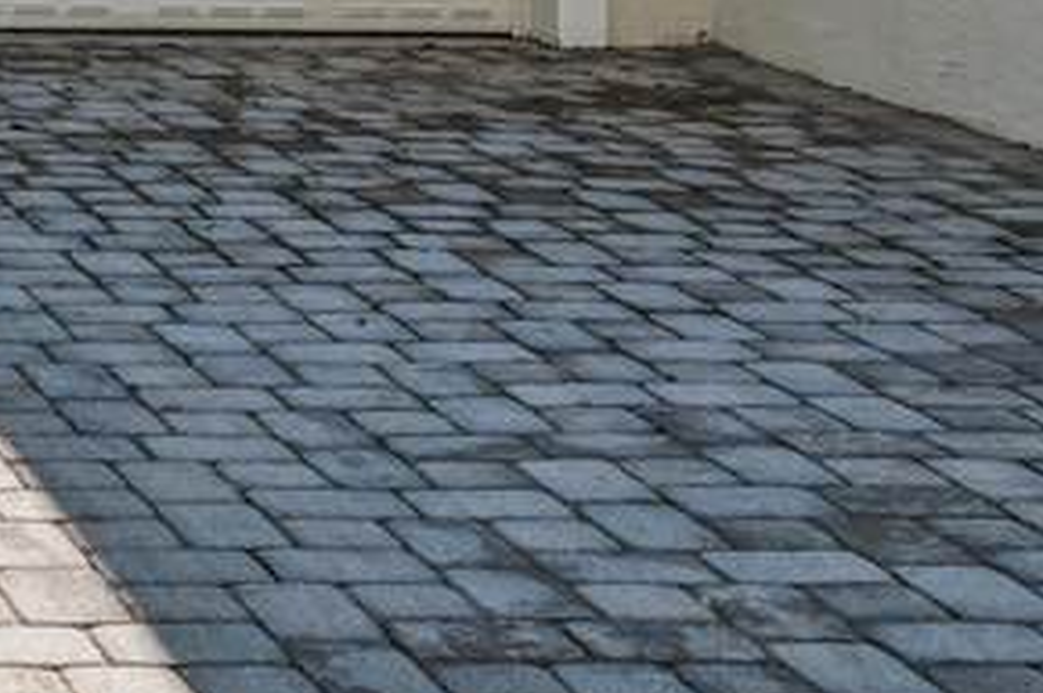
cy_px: -720
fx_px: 2952
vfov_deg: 11.9
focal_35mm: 102
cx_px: -794
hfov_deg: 16.8
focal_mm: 15.1
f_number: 8
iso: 400
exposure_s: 1/450
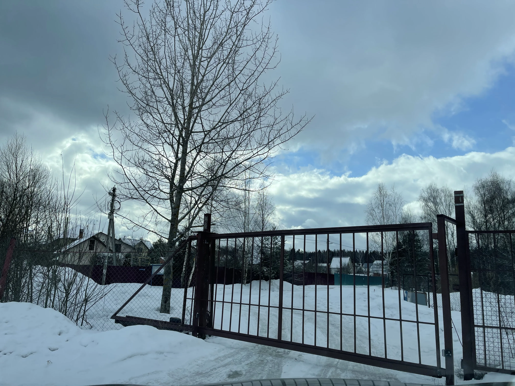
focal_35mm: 26
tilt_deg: +11.0
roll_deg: -2.3
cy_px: 193
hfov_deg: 67.3
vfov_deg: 53.1
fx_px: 387
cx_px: 258
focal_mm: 5.1
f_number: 1.6
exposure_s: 1/6993
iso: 32
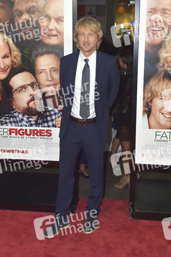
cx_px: 86
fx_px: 299
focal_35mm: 42
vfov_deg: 46.4
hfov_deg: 31.9
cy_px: 128
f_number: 6.3
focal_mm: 42
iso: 500
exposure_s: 1/320
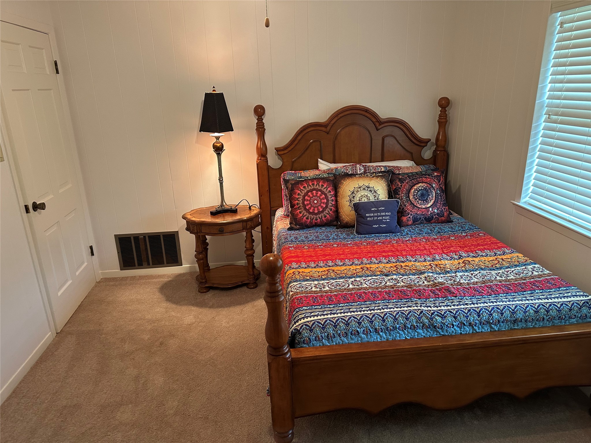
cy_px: 222
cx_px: 296
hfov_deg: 71.6
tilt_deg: -18.6
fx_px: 410
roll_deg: +1.3
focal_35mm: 24
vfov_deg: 56.8
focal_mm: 6.86
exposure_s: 1/60
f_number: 1.78
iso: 320
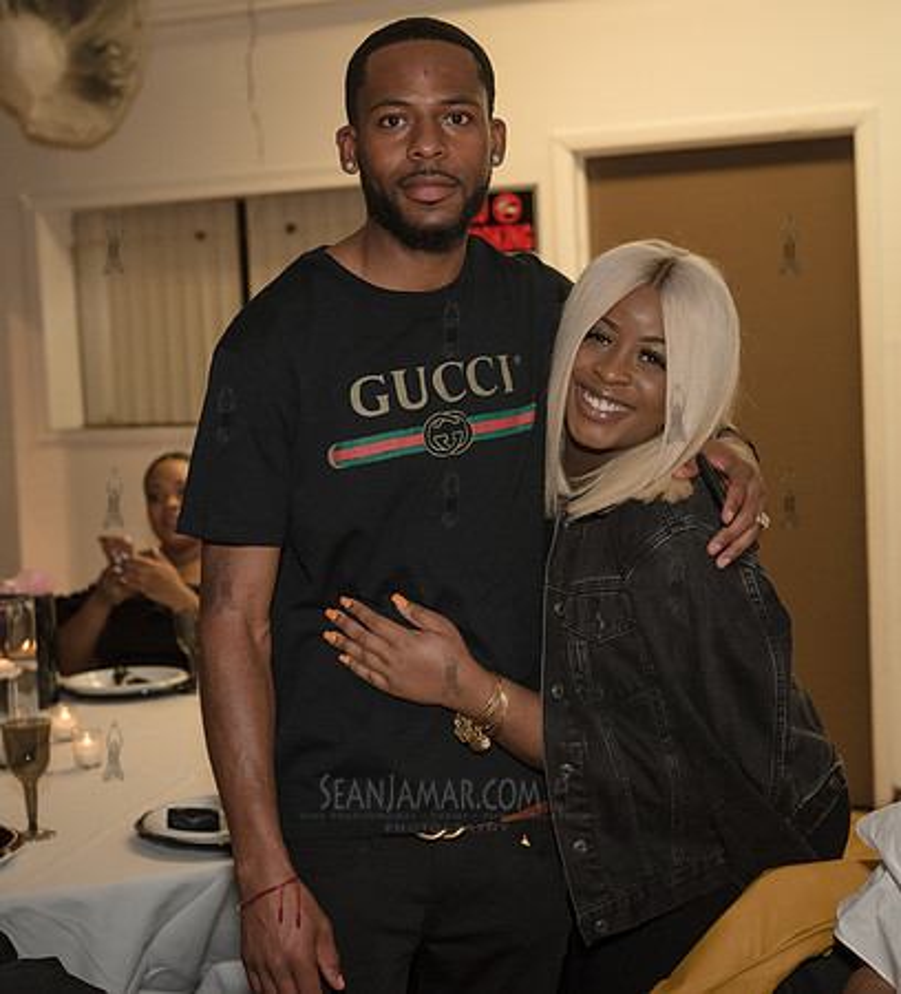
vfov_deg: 27.0
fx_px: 2069
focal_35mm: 67
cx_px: 494
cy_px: 497
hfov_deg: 24.6
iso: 2000
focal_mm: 50
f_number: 4
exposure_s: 1/250
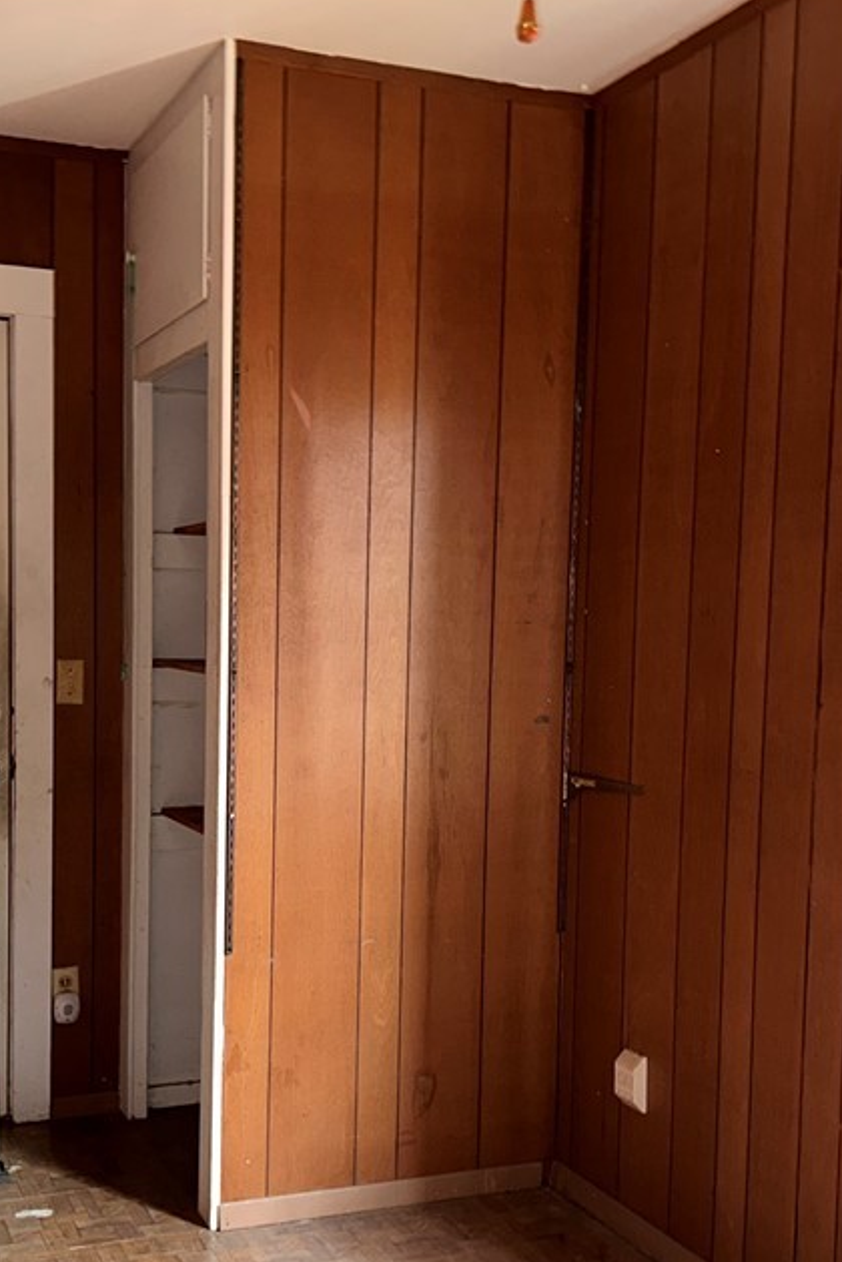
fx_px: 1542
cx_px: 345
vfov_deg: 44.3
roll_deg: -2.2
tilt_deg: -6.0
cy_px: 752
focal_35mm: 44
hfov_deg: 30.5
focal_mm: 5.7
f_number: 1.5
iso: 125
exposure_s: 1/7
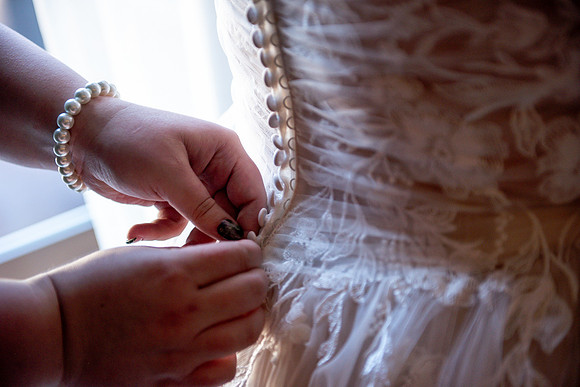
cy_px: 194
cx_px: 290
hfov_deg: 28.8
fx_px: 1128
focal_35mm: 70
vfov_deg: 19.5
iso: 1000
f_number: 2.8
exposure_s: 1/125
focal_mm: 70
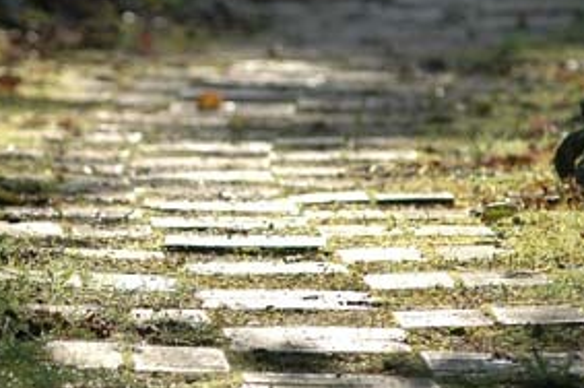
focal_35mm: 511
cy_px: 191
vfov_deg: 2.7
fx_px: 8280
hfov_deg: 4.0
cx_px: 108
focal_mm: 170
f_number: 4.5
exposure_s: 1/640
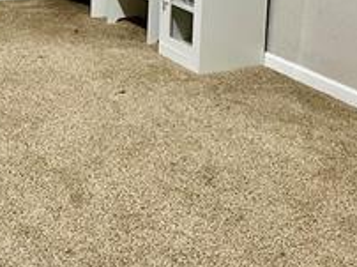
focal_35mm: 76
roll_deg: -2.0
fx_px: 783
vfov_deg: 18.0
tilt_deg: -7.6
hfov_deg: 24.9
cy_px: -86
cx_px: 30
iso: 400
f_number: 1.78
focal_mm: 6.86
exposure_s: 1/60
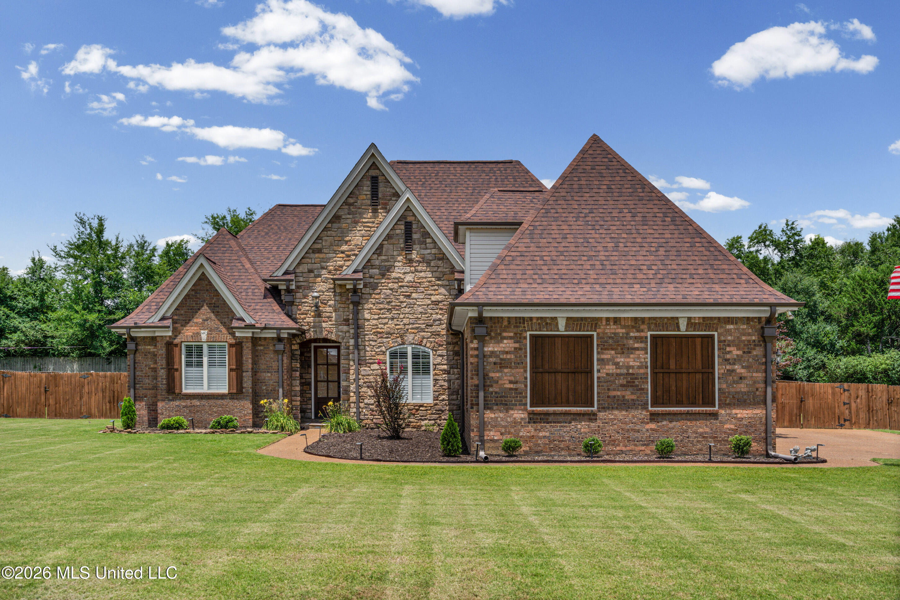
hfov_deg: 54.4
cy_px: 300
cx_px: 450
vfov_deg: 37.9
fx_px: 875
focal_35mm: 35
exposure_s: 1/500
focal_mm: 35
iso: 800
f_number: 9.5
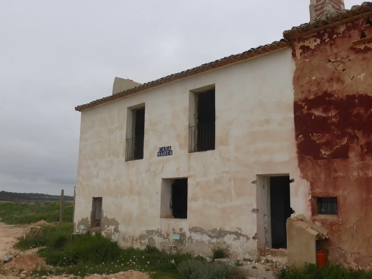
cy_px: 140
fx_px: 376
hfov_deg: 52.6
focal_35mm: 35
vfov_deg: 40.7
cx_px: 186
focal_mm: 6.1
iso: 100
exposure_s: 1/320
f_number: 3.7
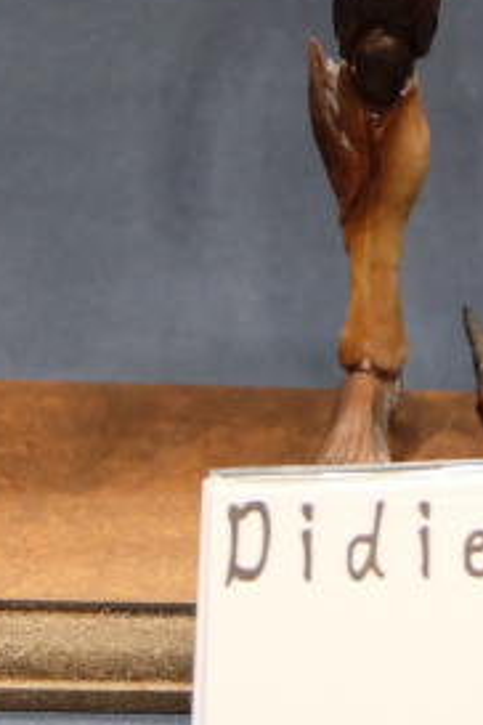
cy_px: -252
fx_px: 1710
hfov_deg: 15.5
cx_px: 585
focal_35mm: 85
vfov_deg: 21.3
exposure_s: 1/40
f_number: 3.8
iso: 3200
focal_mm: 19.2
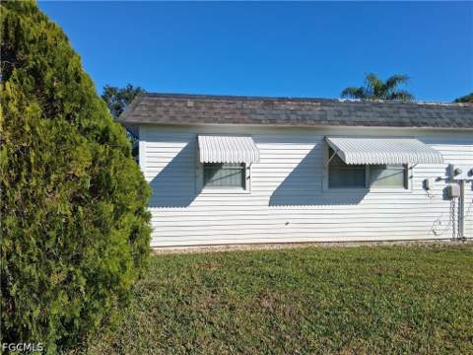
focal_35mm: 26
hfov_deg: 67.3
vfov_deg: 53.1
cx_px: 236
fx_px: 355
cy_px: 178
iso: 25
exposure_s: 1/920
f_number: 1.8
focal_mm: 3.98
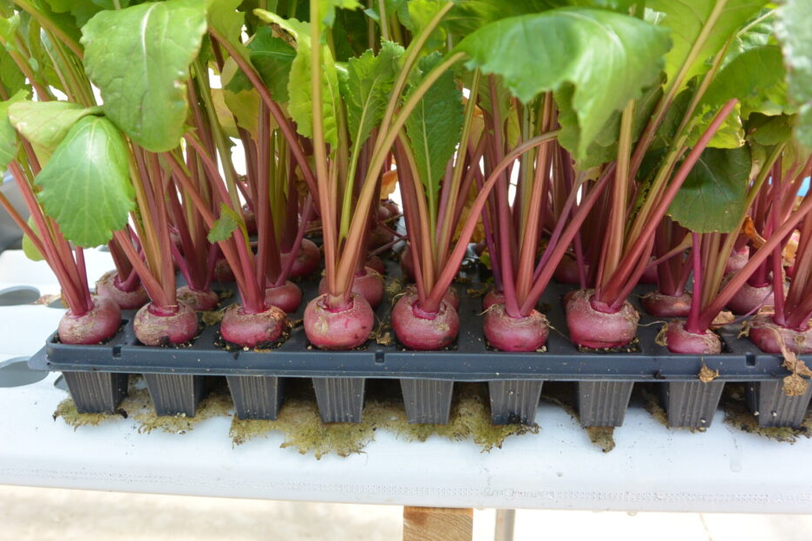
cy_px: 254
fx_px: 789
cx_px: 396
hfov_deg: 54.4
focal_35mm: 35
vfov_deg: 37.8
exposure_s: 1/250
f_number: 4
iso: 160
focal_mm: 12.2
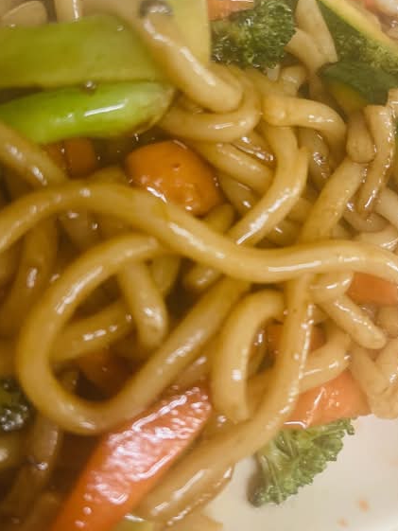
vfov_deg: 53.6
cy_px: 212
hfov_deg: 41.8
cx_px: 211
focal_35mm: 34
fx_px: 521
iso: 320
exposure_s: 1/60
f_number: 1.6
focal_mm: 5.1
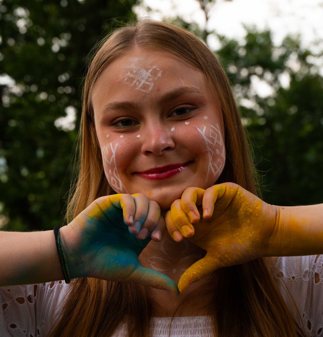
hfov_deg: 17.2
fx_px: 1065
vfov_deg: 18.0
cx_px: 162
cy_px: 185
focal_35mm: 99
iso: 800
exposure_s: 1/250
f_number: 7.1
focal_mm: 63
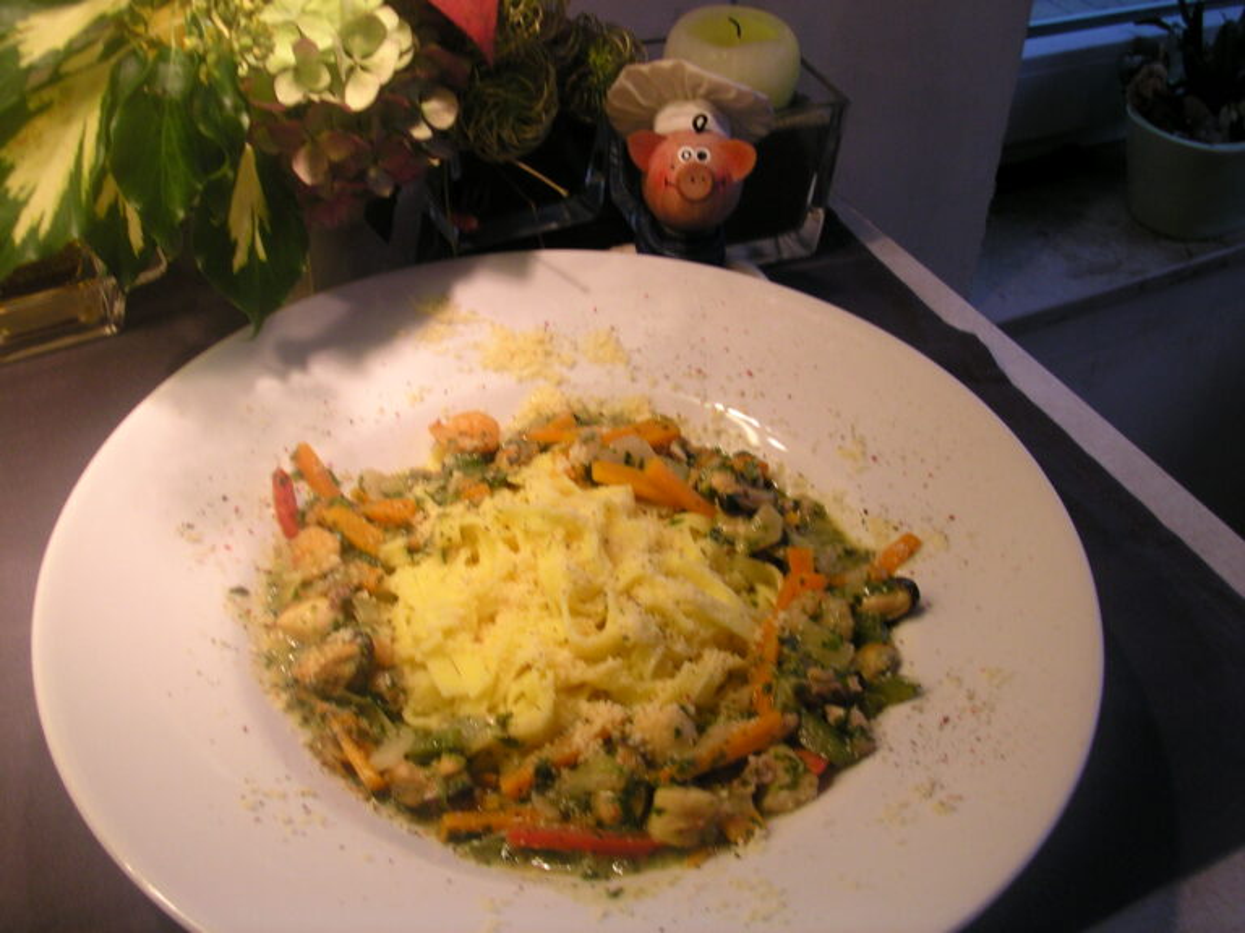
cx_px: 622
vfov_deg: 38.7
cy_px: 466
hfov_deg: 50.1
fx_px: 1331
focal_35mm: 37
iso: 100
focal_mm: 5.6
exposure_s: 1/32.2
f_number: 2.7
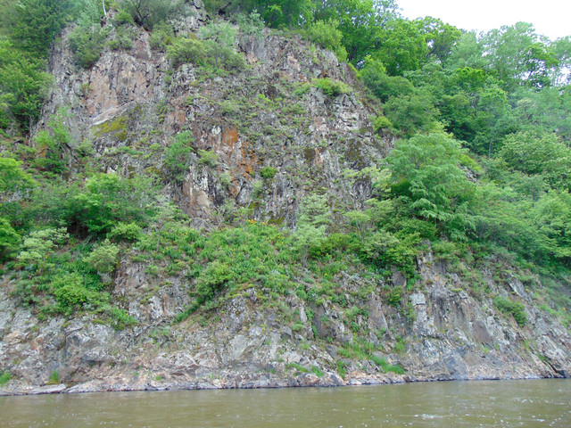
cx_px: 286
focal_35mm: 25
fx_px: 412
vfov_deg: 54.9
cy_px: 214
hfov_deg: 69.4
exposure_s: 1/250
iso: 80
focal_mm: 4.5
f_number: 3
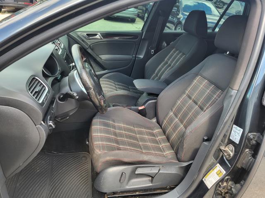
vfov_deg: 53.1
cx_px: 132
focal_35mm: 26
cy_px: 99
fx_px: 199
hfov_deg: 67.3
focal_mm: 5.4
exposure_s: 1/120
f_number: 1.8
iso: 40
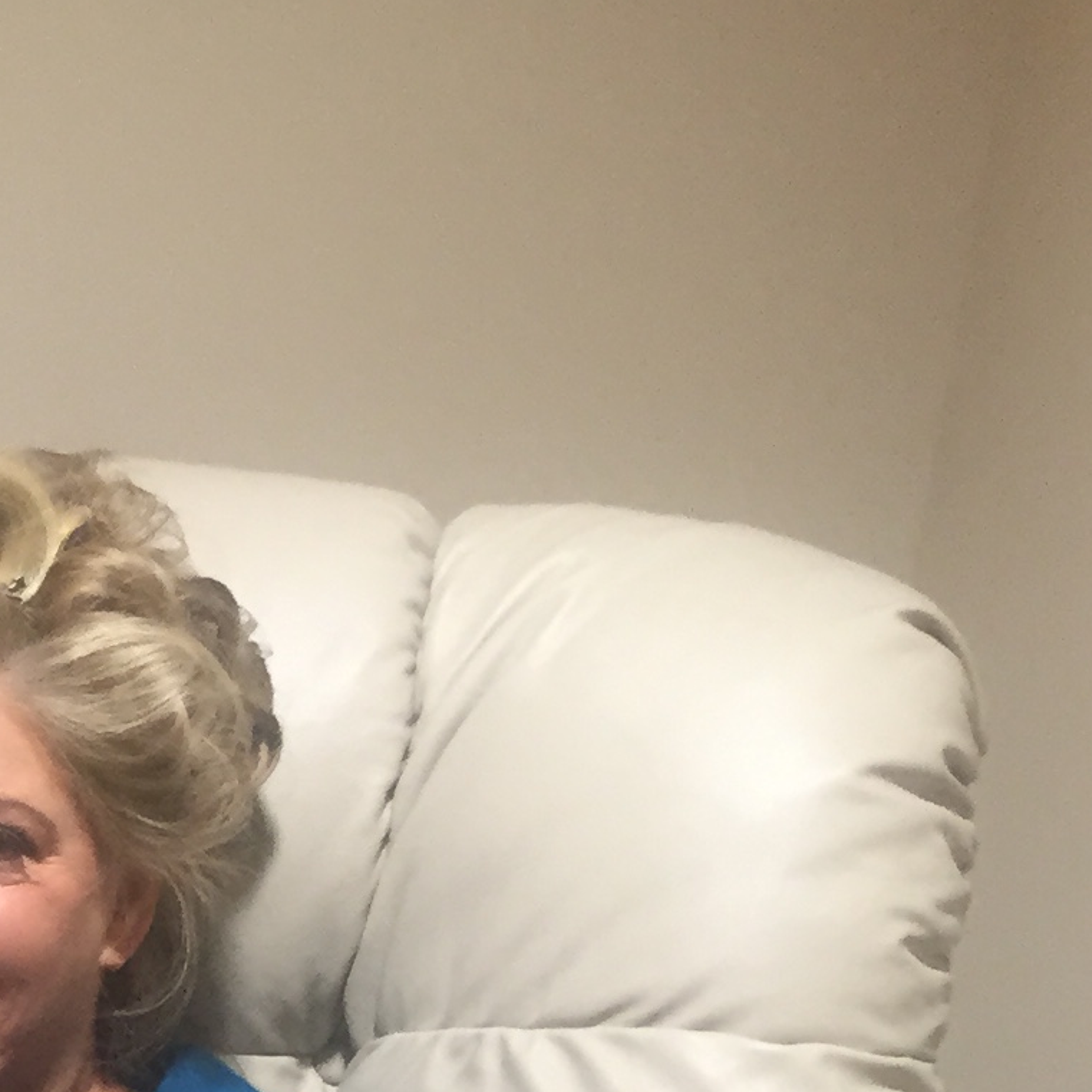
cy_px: 1062
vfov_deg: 15.6
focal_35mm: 110
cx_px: -396
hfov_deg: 15.0
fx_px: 3926
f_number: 2.2
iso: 100
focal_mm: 4.15
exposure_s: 1/30
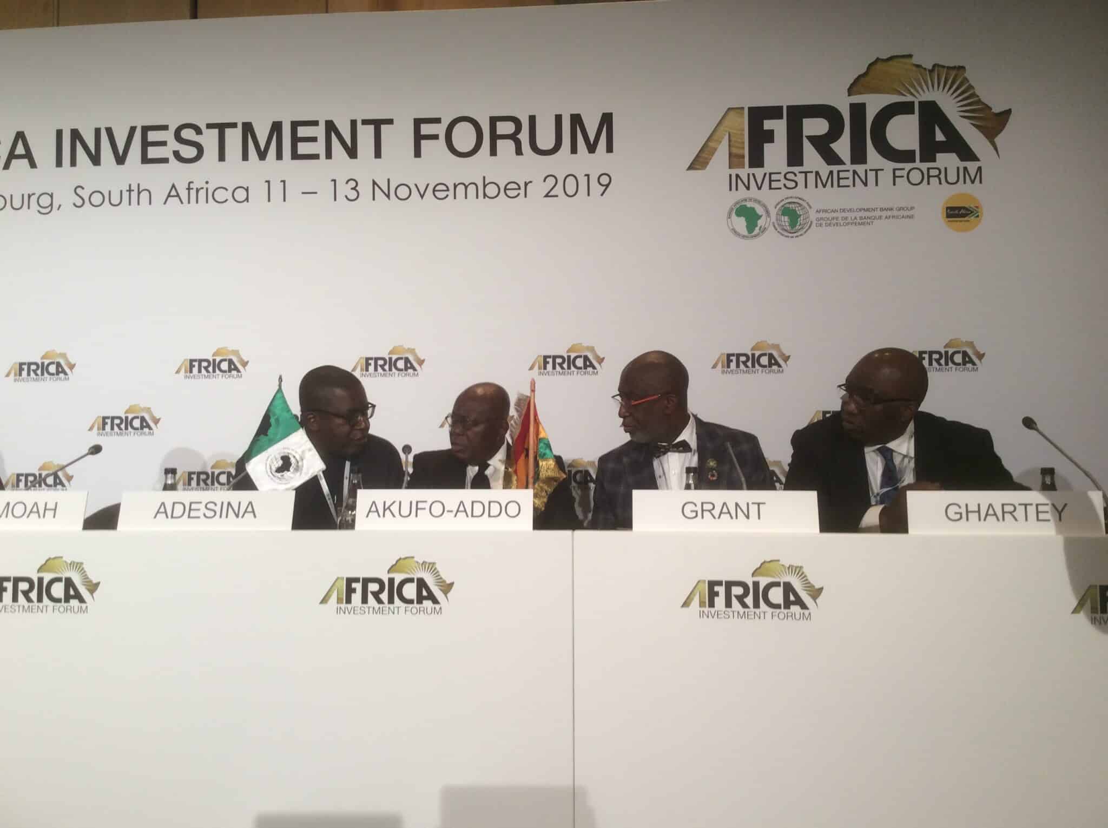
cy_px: 414
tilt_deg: +1.1
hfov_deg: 56.9
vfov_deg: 44.1
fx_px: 1023
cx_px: 554
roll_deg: +2.8
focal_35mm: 32
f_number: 2.4
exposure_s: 1/25
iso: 32
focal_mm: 3.3
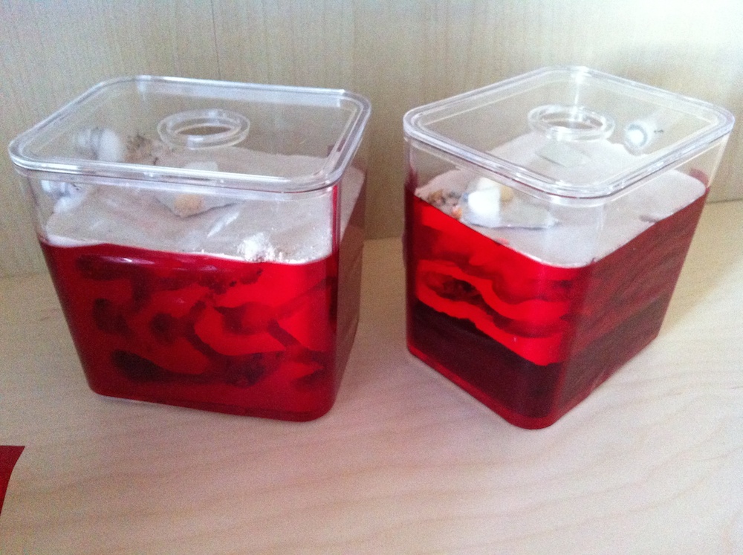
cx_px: 372
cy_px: 278
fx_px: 750
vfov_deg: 40.6
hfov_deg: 52.7
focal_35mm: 35
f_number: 2.8
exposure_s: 1/15
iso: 500
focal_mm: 3.85
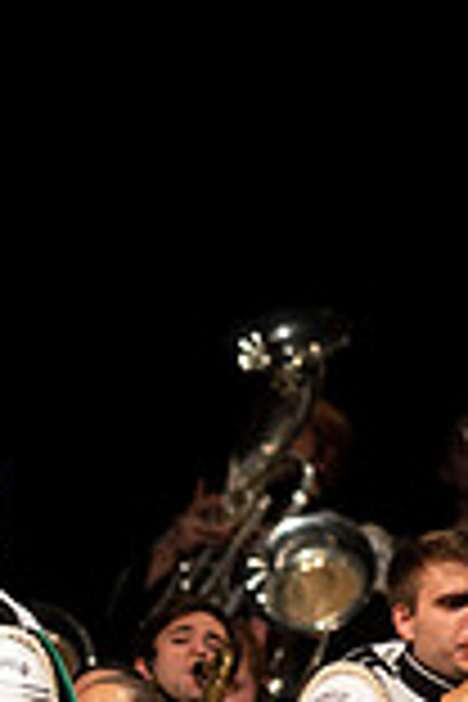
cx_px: -178
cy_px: 752
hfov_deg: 1.6
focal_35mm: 865
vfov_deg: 2.4
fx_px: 16866
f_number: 2.8
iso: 3200
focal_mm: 300
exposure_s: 1/500
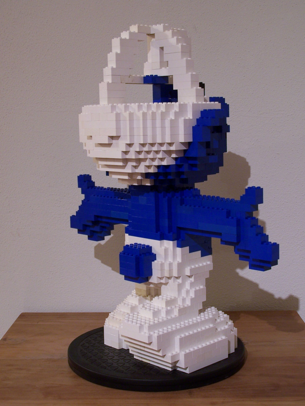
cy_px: 203
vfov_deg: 32.7
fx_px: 693
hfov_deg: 24.8
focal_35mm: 59
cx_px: 152
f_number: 3.1
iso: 80
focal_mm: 9.8
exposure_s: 1/2
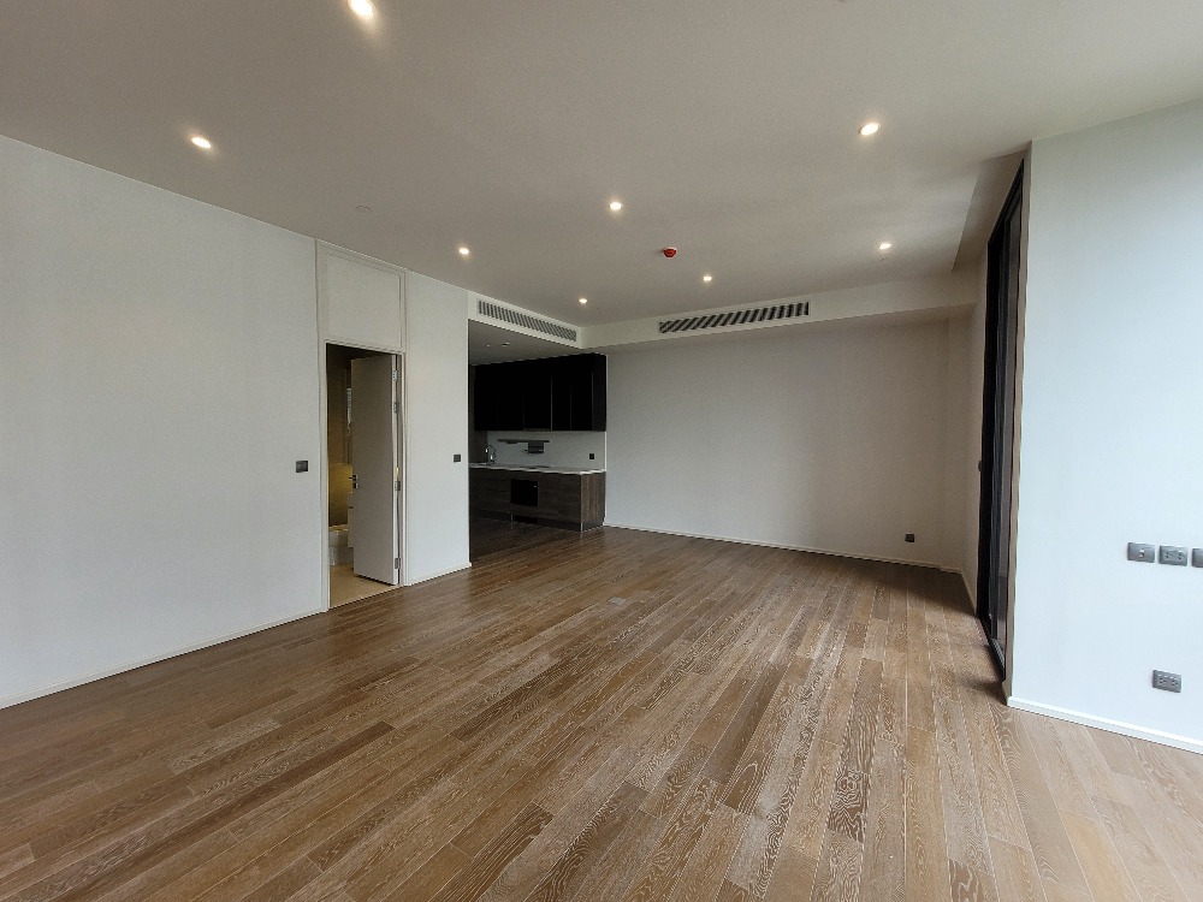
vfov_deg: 89.9
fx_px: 452
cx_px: 602
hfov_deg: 106.2
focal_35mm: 13
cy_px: 451
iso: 80
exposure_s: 1/100
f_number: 2.2
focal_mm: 1.74
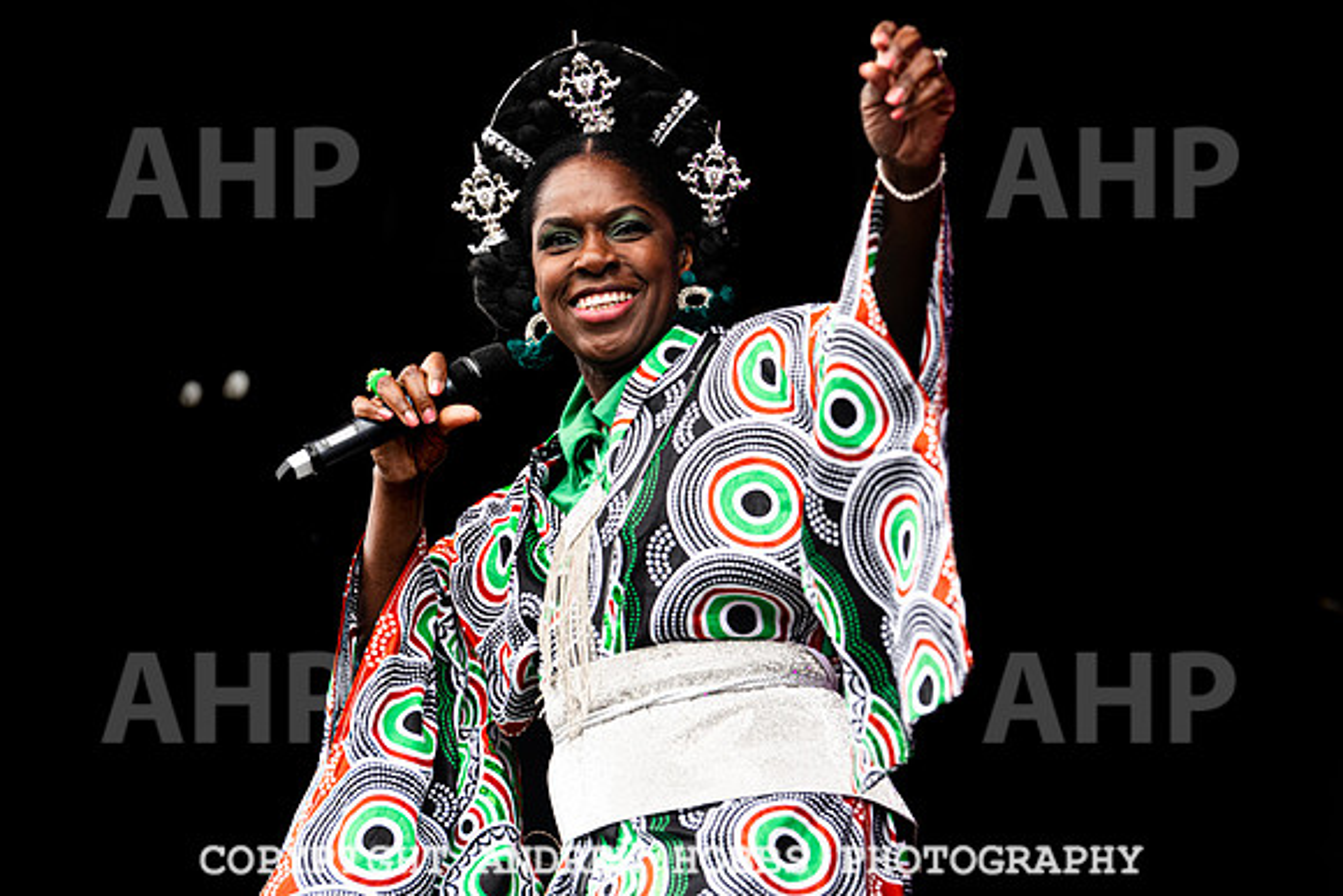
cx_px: 627
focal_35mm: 133
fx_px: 4967
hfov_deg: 15.4
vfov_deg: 10.3
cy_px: 382
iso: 500
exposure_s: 1/1000
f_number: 4.5
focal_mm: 116
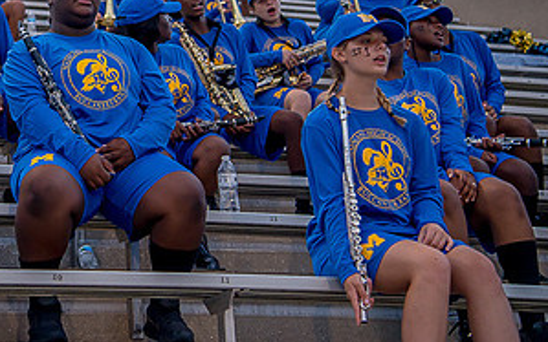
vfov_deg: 13.6
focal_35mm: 95
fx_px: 1419
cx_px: 24
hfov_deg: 21.2
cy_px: 7
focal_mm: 48
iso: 400
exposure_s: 1/200
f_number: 4
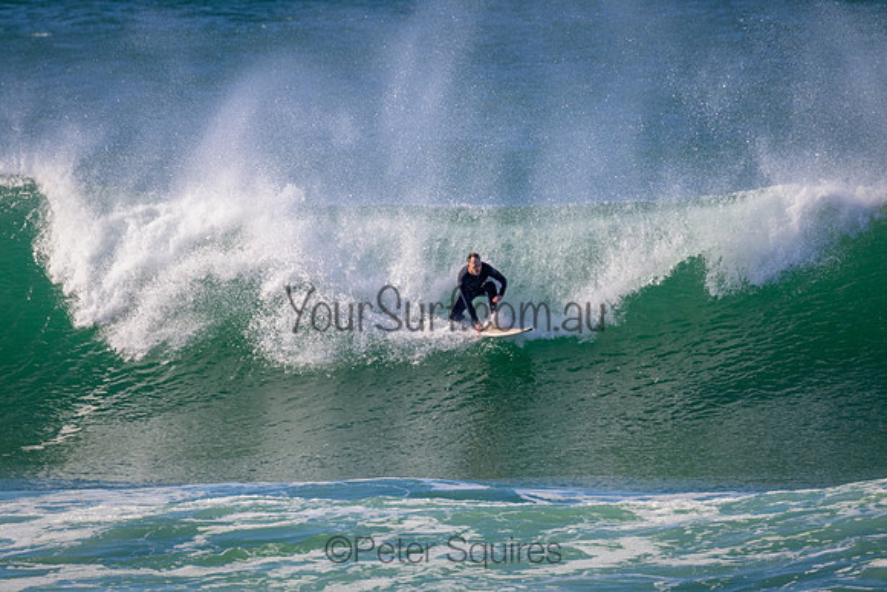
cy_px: 296
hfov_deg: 2.6
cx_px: 444
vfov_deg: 1.7
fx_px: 19715
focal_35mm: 800
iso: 1600
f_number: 11
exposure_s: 1/2000
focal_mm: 800
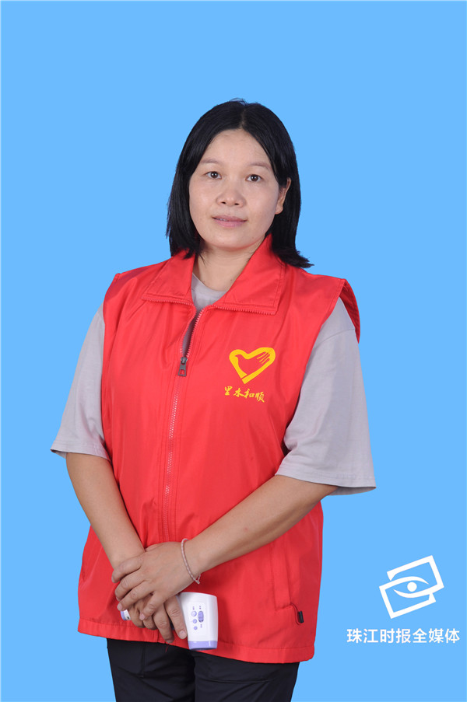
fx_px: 1463
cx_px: 234
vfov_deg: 27.0
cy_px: 351
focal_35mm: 75
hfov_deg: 18.1
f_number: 7.1
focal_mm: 50
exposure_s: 1/125
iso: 200
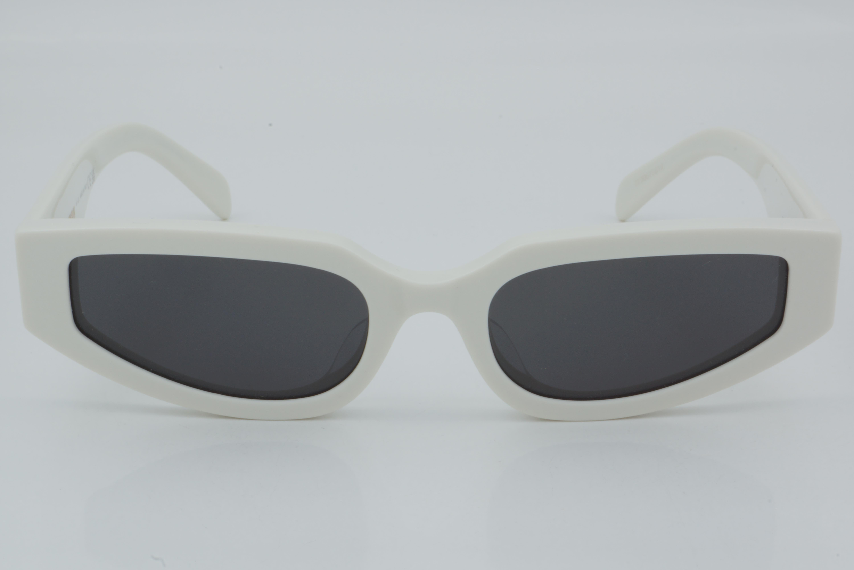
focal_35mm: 82
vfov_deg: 16.6
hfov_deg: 24.6
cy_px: 285
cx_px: 427
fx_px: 1957
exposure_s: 1/4
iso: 100
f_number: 32
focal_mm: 55
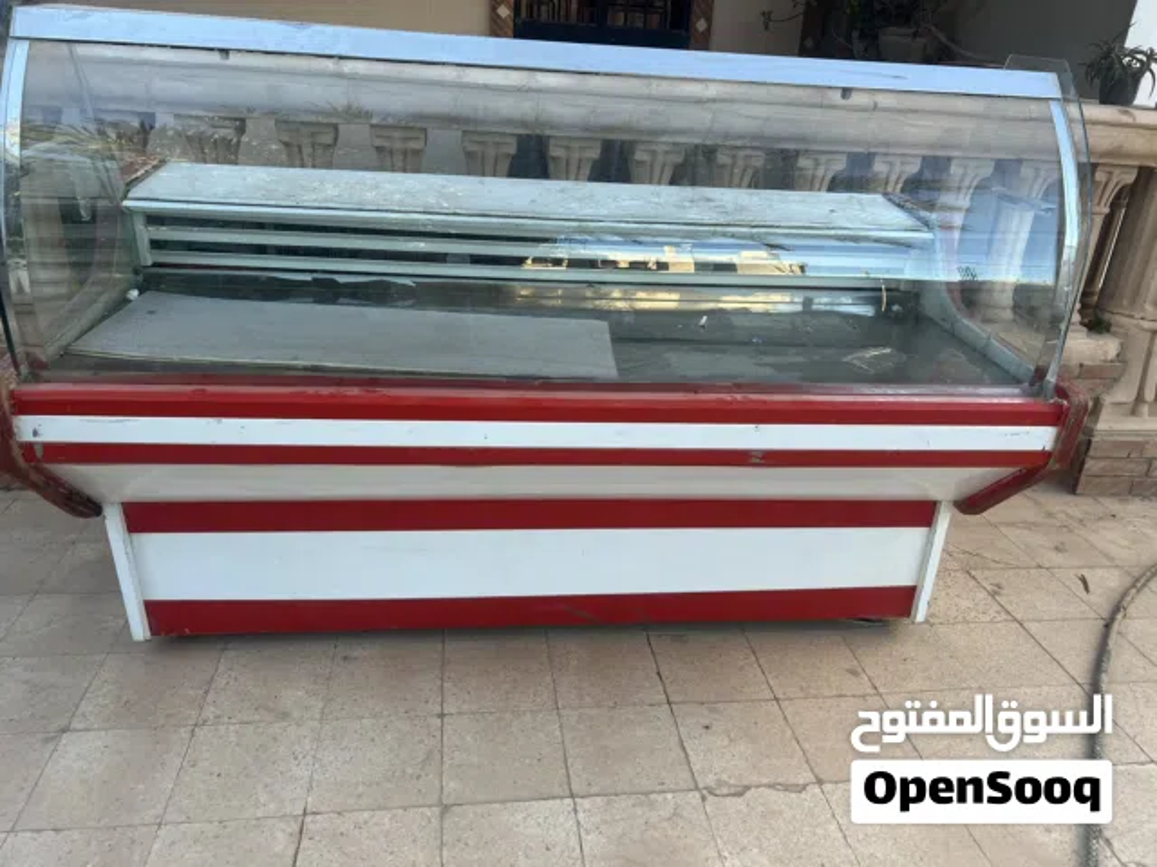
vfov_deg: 53.1
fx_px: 869
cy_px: 434
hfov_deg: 67.3
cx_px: 578
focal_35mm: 26
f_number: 1.5
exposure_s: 1/317
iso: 50
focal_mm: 5.7
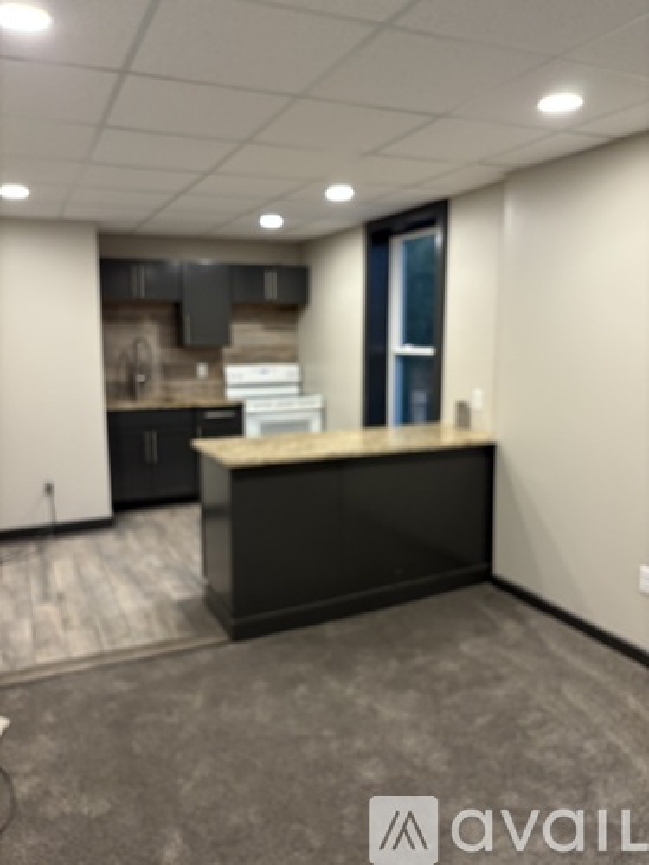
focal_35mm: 26
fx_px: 650
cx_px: 324
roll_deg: +0.3
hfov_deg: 53.1
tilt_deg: -8.1
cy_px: 432
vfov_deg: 67.3
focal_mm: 5.96
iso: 80
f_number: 1.6
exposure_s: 1/60
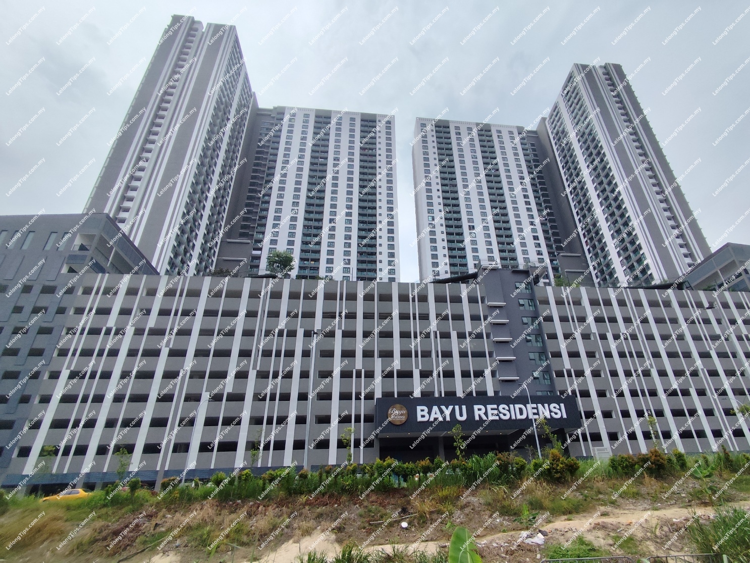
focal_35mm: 16
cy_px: 282
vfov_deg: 78.1
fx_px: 347
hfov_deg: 94.5
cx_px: 375
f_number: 2.2
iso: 50
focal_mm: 1.65
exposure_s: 1/4119
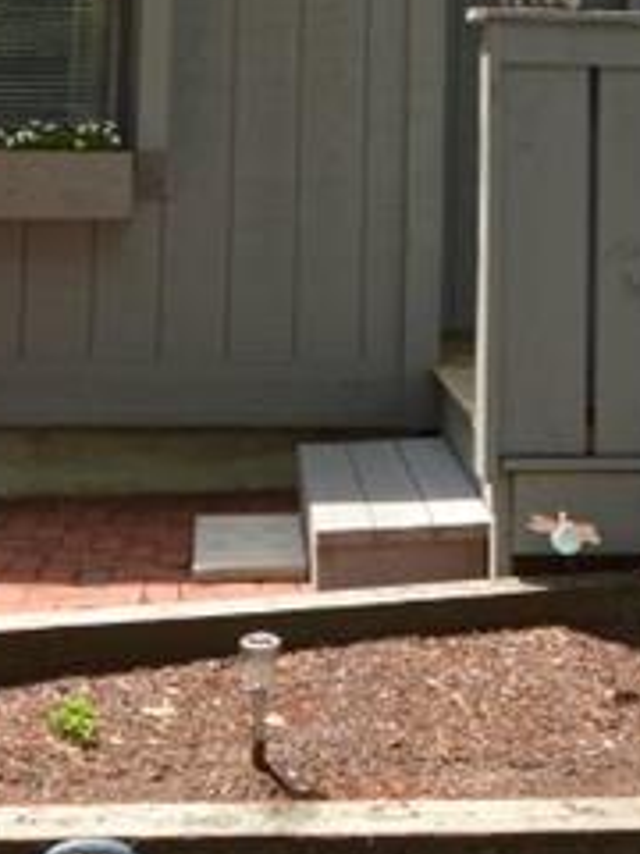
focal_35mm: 90
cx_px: 398
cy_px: -162
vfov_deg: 20.4
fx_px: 2219
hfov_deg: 16.4
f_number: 5.6
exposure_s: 1/200
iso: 100
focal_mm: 10
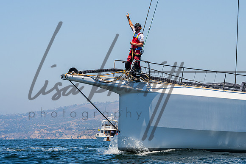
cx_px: 127
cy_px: 61
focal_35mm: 165
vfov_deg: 8.3
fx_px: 1130
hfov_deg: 12.4
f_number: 8
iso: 400
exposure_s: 1/1600
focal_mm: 125
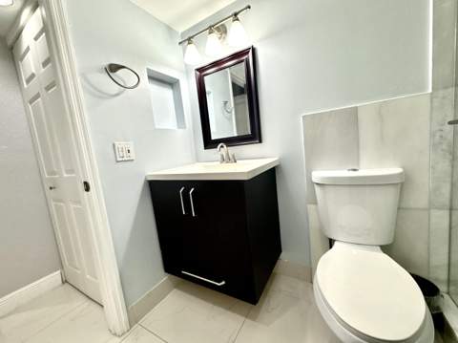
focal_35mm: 14
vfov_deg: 85.6
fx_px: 185
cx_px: 229
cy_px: 172
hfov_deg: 102.1
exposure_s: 1/120
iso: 200
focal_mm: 2.22
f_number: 2.2
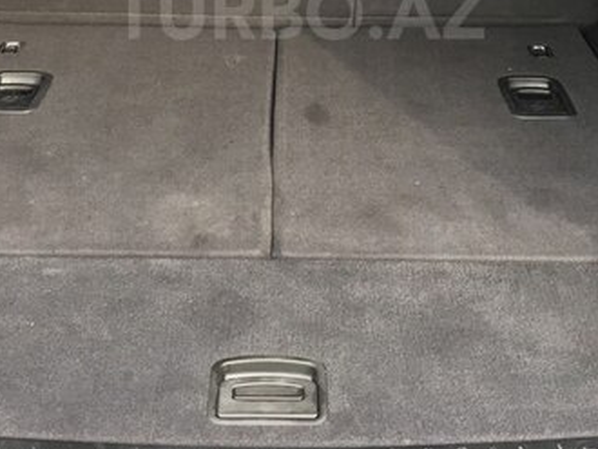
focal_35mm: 58
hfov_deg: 33.2
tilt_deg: -20.9
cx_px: 299
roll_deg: -1.1
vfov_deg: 24.3
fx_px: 1003
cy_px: 12
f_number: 2.2
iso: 25
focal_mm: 4.15
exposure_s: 1/33
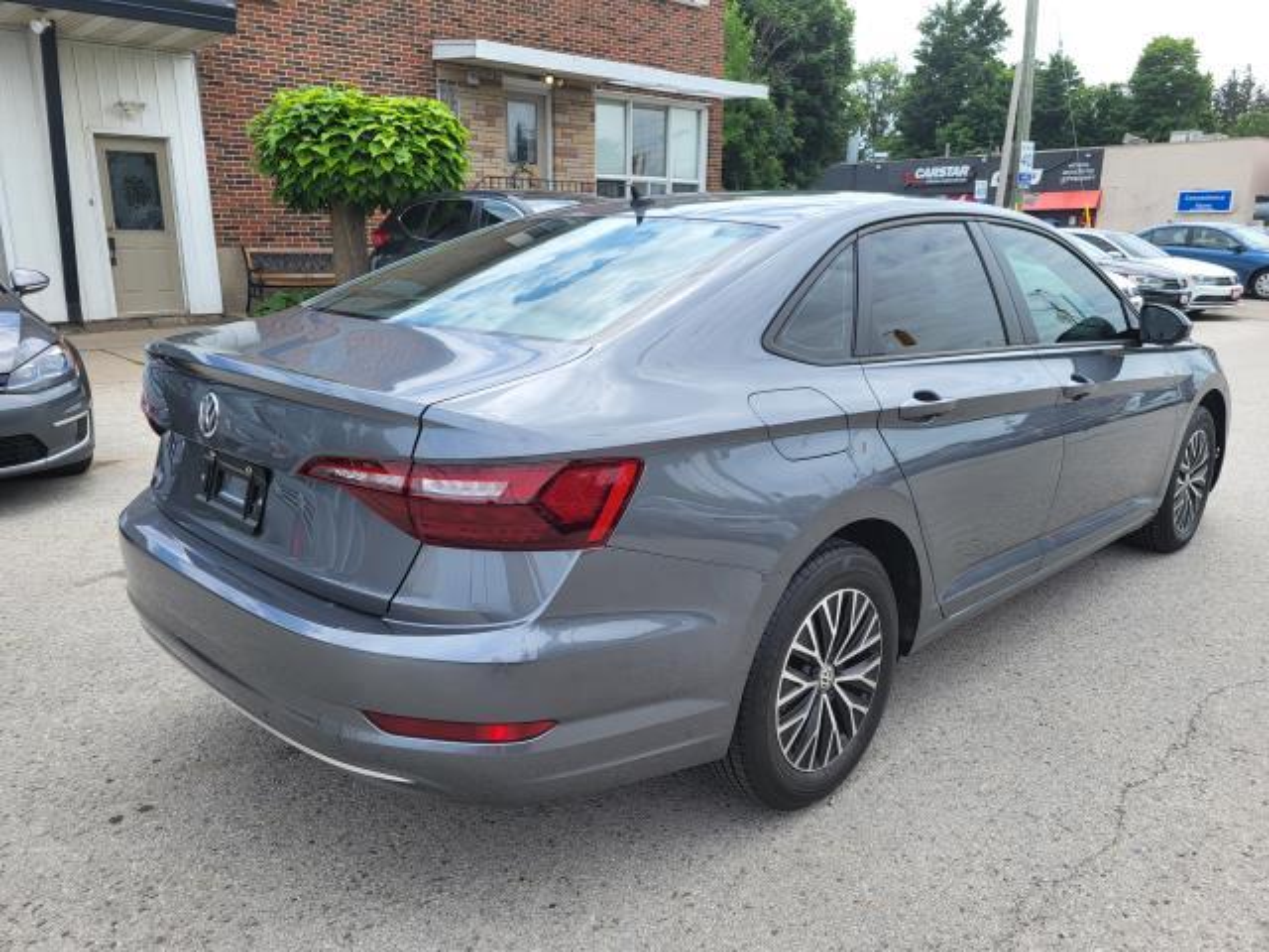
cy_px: 476
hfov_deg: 67.3
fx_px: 953
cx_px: 634
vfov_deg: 53.1
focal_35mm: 26
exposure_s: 1/1538
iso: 40
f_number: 1.8
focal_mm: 5.4
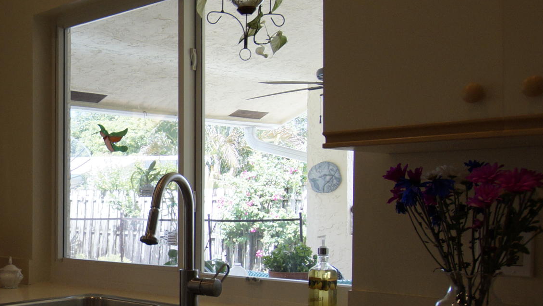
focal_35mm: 50
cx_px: -44
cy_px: 212
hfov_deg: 35.7
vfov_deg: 23.8
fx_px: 720
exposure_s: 1/160
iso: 320
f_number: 4
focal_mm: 12
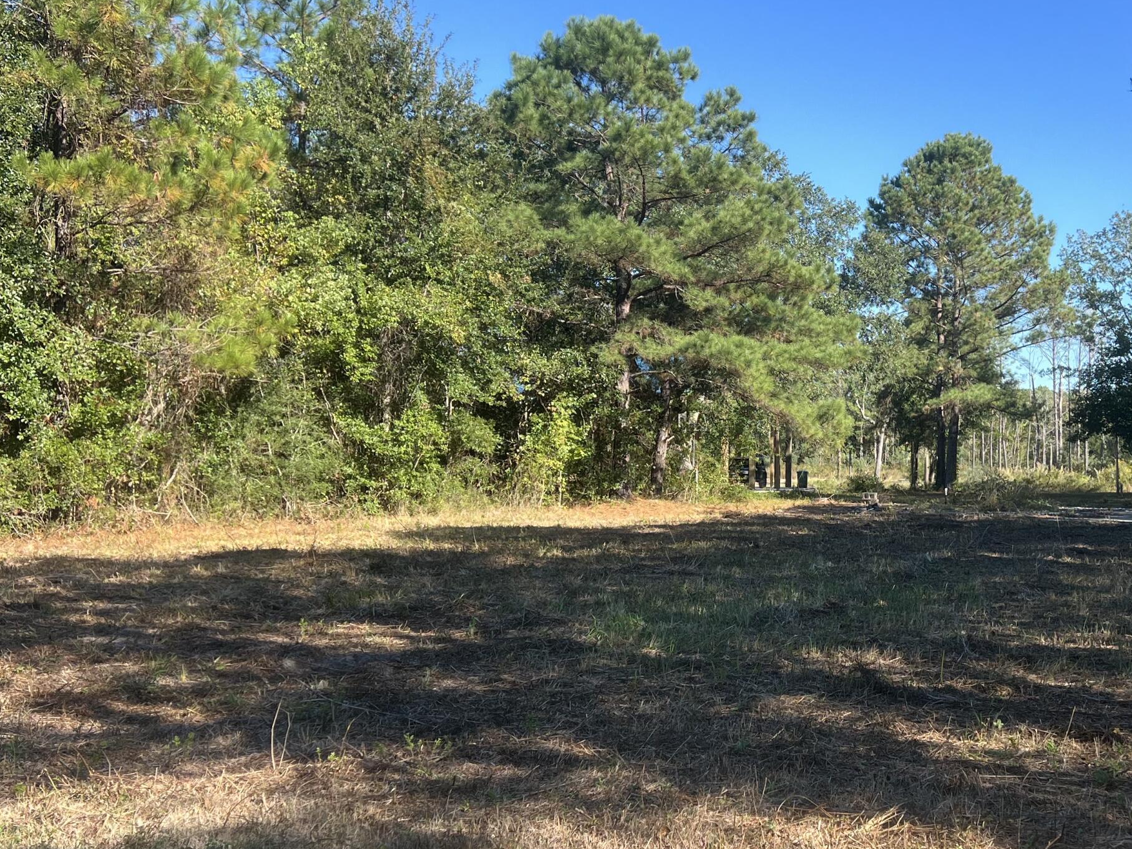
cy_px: 526
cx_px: 736
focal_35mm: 43
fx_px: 1406
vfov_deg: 33.4
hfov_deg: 43.4
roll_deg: -1.0
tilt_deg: -3.5
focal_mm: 5.7
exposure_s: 1/1280
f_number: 1.5
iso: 50
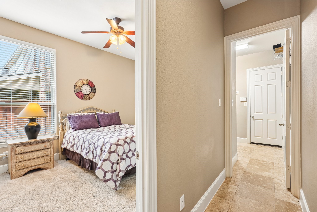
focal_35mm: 16
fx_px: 141
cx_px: 158
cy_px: 106
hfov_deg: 96.7
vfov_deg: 73.7
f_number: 8
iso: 400
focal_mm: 16
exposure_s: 1/6
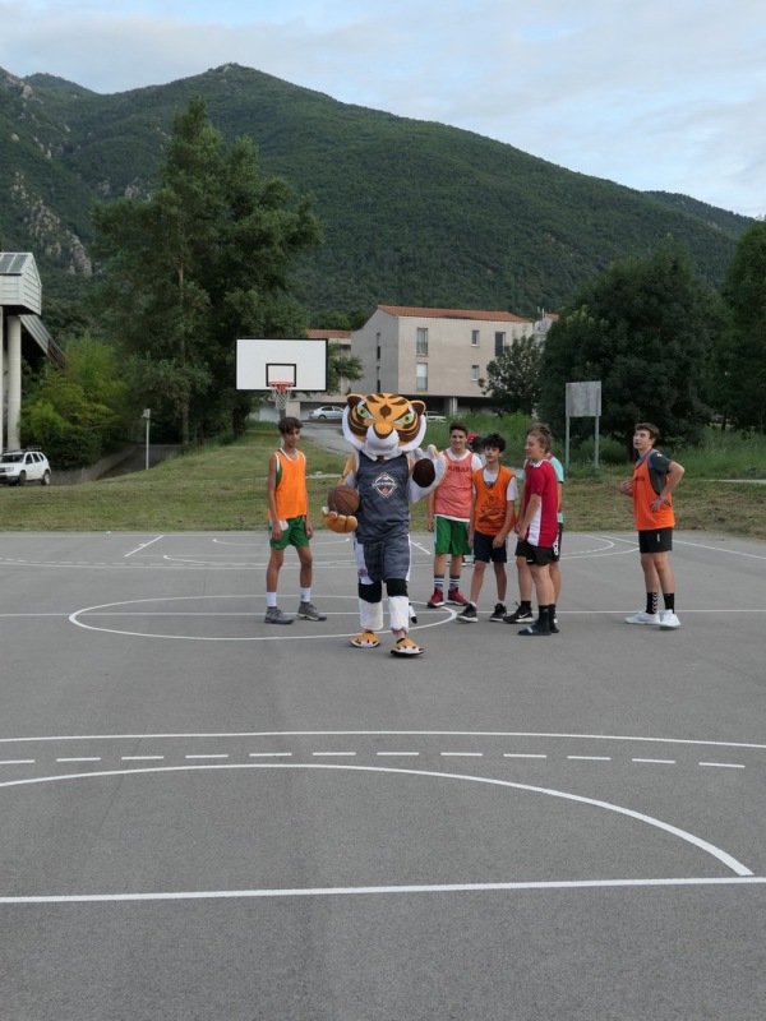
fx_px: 1269
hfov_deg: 33.6
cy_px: 510
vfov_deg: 43.9
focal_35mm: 43
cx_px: 383
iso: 125
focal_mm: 14.6
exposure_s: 1/160
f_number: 2.8
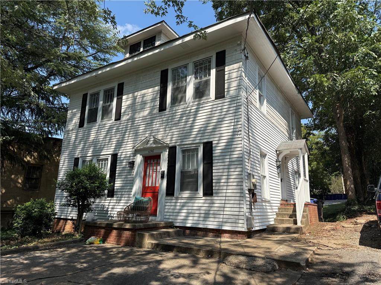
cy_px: 142
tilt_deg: +14.4
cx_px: 190
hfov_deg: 71.6
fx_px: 264
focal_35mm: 24
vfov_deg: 56.8
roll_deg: -1.9
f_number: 1.78
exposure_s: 1/2611
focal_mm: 6.76
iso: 80
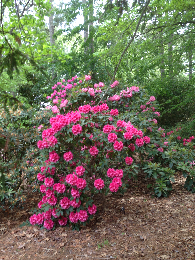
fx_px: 248
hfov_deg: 42.9
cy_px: 130
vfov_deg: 55.4
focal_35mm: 33
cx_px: 98
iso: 64
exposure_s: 1/120
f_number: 2.4
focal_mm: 4.12
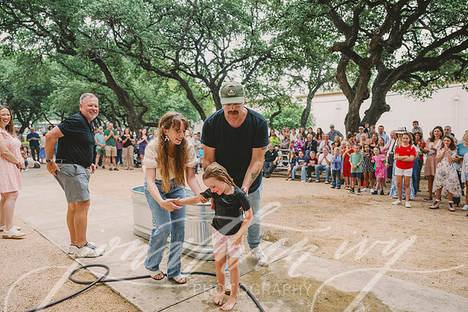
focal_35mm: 26
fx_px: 345
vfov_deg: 48.8
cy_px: 156
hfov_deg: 68.4
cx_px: 234
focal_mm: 26.5
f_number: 2.8
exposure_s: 1/640
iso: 250
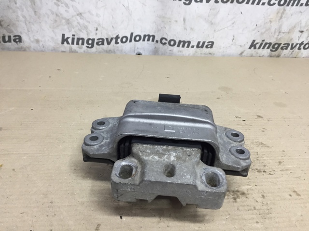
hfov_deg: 61.7
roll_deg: -2.7
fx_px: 259
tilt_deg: -30.4
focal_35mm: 29
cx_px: 154
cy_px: 116
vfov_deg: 48.2
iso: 50
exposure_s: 1/33
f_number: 2.2
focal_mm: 4.15
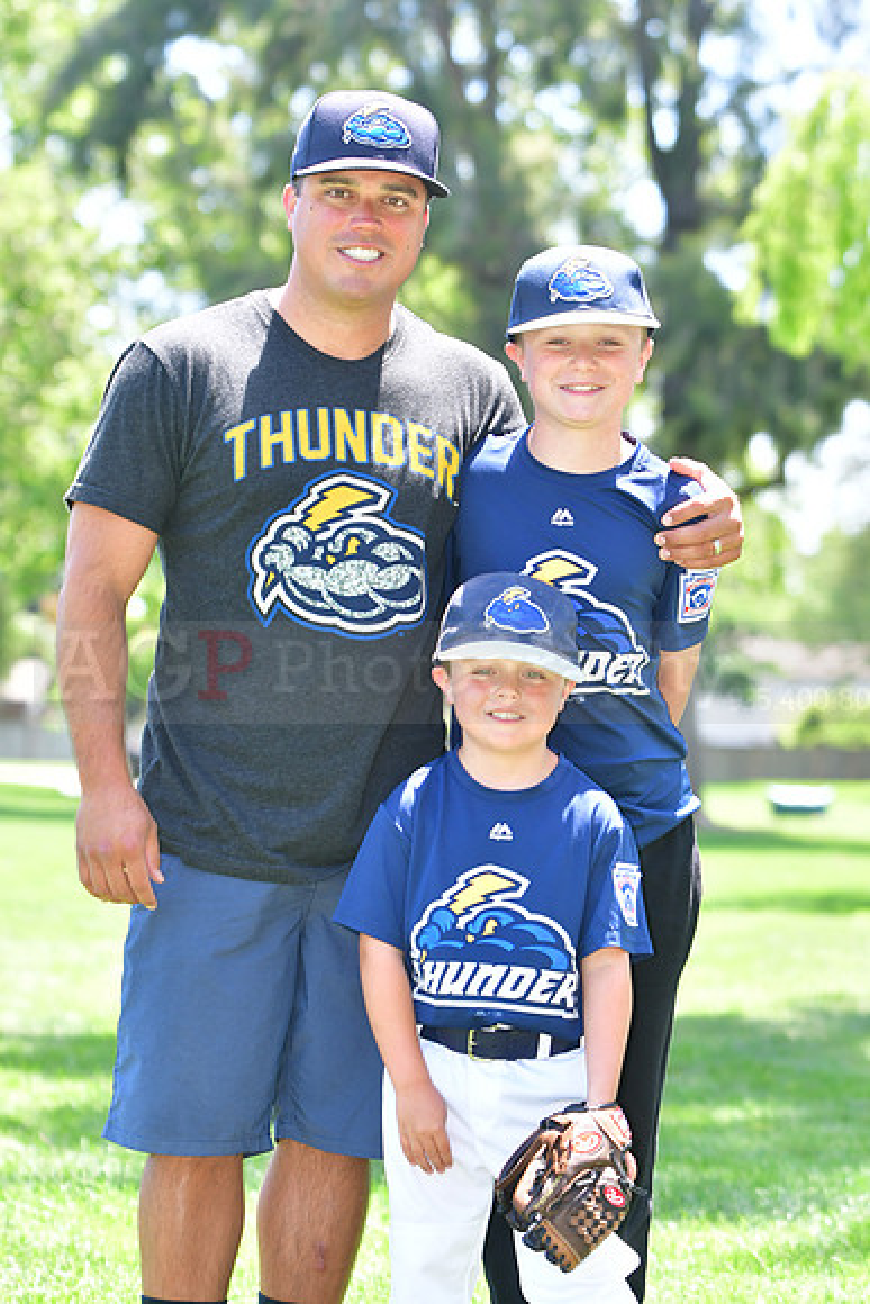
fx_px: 4347
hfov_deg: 11.4
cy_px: 652
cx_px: 435
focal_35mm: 120
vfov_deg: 17.1
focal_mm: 80
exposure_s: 1/500
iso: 400
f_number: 4
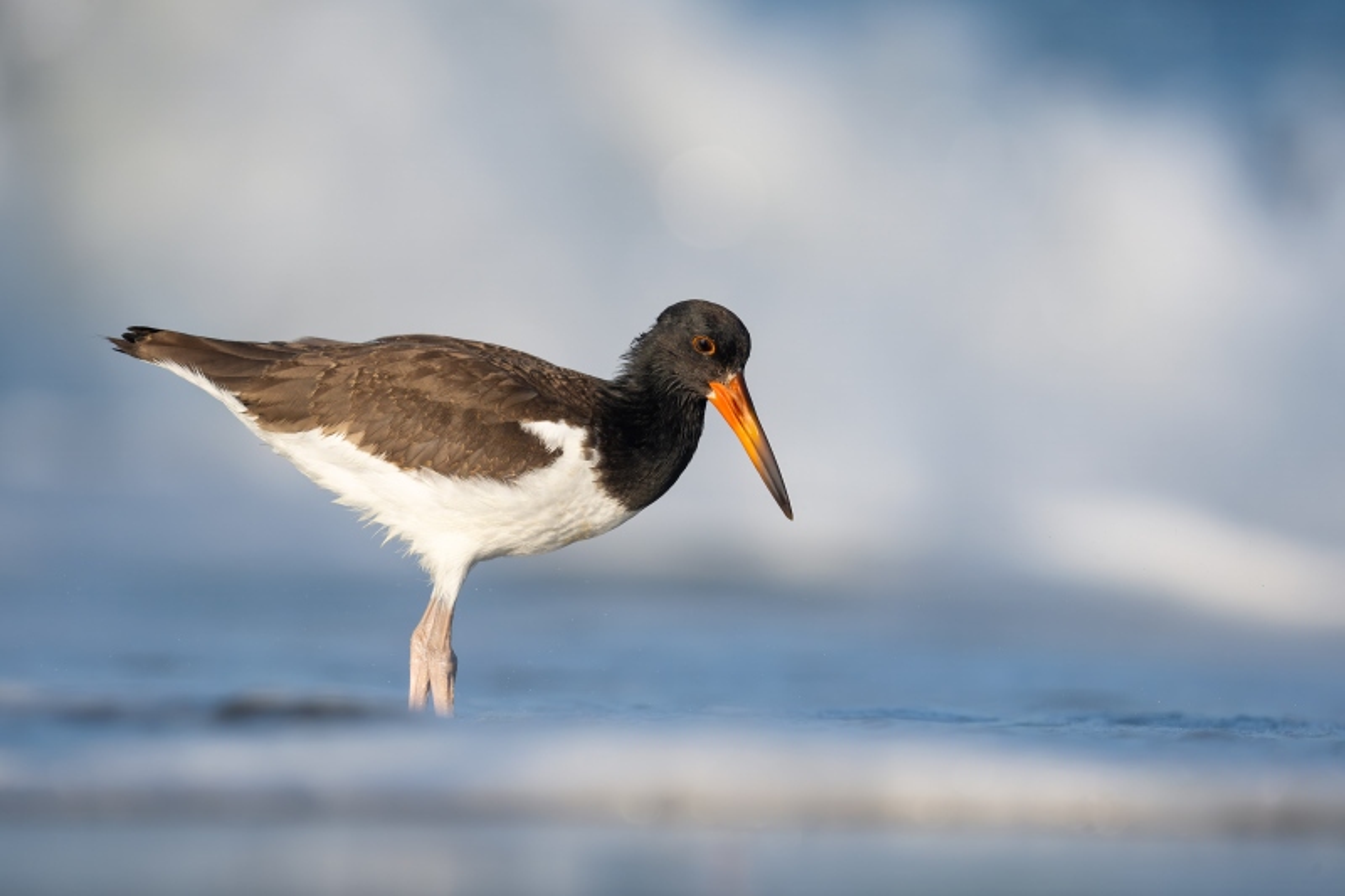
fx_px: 29881
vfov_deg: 1.7
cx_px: 672
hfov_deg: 2.6
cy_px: 448
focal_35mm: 800
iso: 1250
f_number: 8
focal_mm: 800
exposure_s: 1/2500
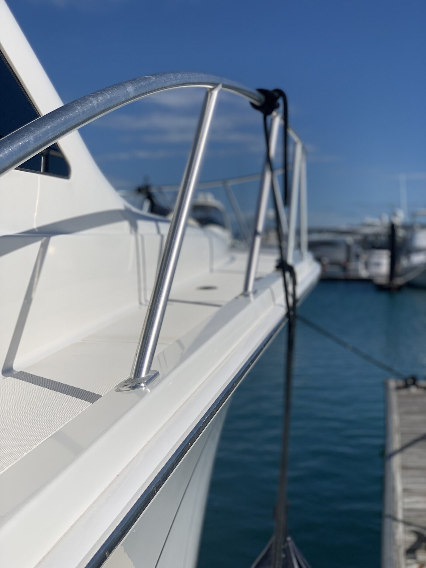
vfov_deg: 36.8
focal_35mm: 52
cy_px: 284
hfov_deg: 28.0
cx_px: 213
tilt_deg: -1.4
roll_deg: -0.3
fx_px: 853
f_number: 2.4
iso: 16
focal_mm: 6
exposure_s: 1/4785
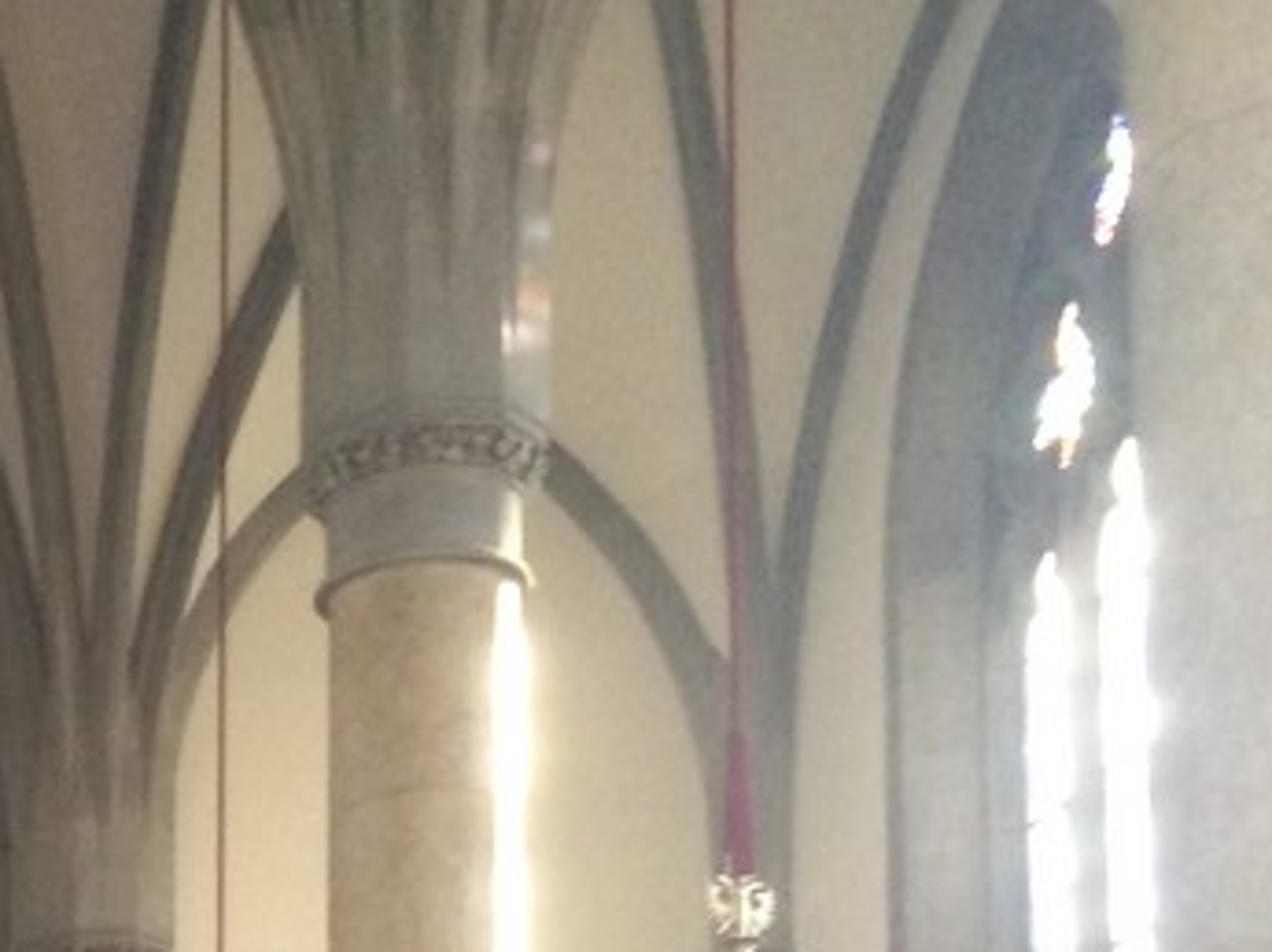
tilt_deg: +6.5
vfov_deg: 13.5
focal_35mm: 101
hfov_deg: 17.5
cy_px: 1568
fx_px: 3707
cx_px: -623
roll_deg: -0.7
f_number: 2.2
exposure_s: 1/33
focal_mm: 4.15
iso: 200
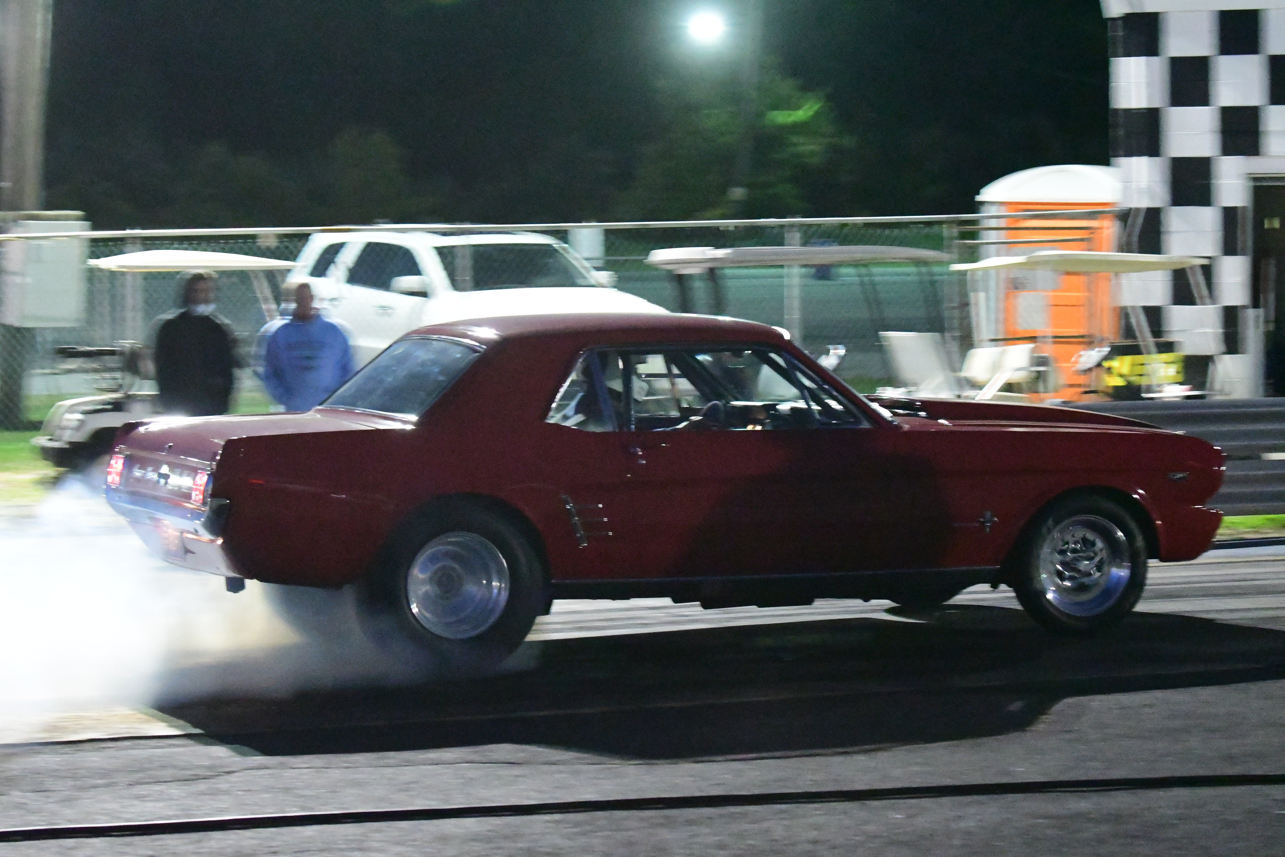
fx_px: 3748
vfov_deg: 13.0
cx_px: 642
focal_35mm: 105
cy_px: 428
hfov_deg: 19.5
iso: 25600
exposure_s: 1/100
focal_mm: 70
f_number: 5
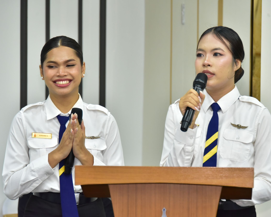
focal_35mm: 203
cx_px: 138
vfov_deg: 7.6
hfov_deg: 9.5
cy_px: 109
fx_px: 1628
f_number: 5.6
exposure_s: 1/200
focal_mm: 180
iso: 4000
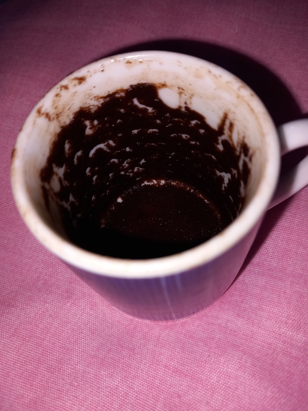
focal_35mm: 27
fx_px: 320
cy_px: 206
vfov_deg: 65.3
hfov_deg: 51.4
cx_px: 154
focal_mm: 4
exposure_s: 1/114
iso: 20
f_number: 1.8
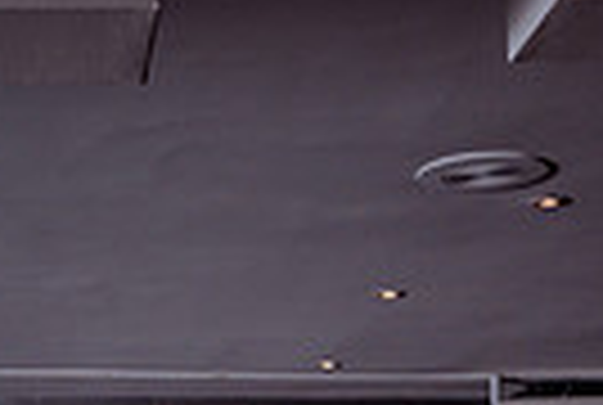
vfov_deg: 12.4
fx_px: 1779
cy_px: 597
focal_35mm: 106
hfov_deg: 18.9
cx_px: 68
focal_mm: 24
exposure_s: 1/60
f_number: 5
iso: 800
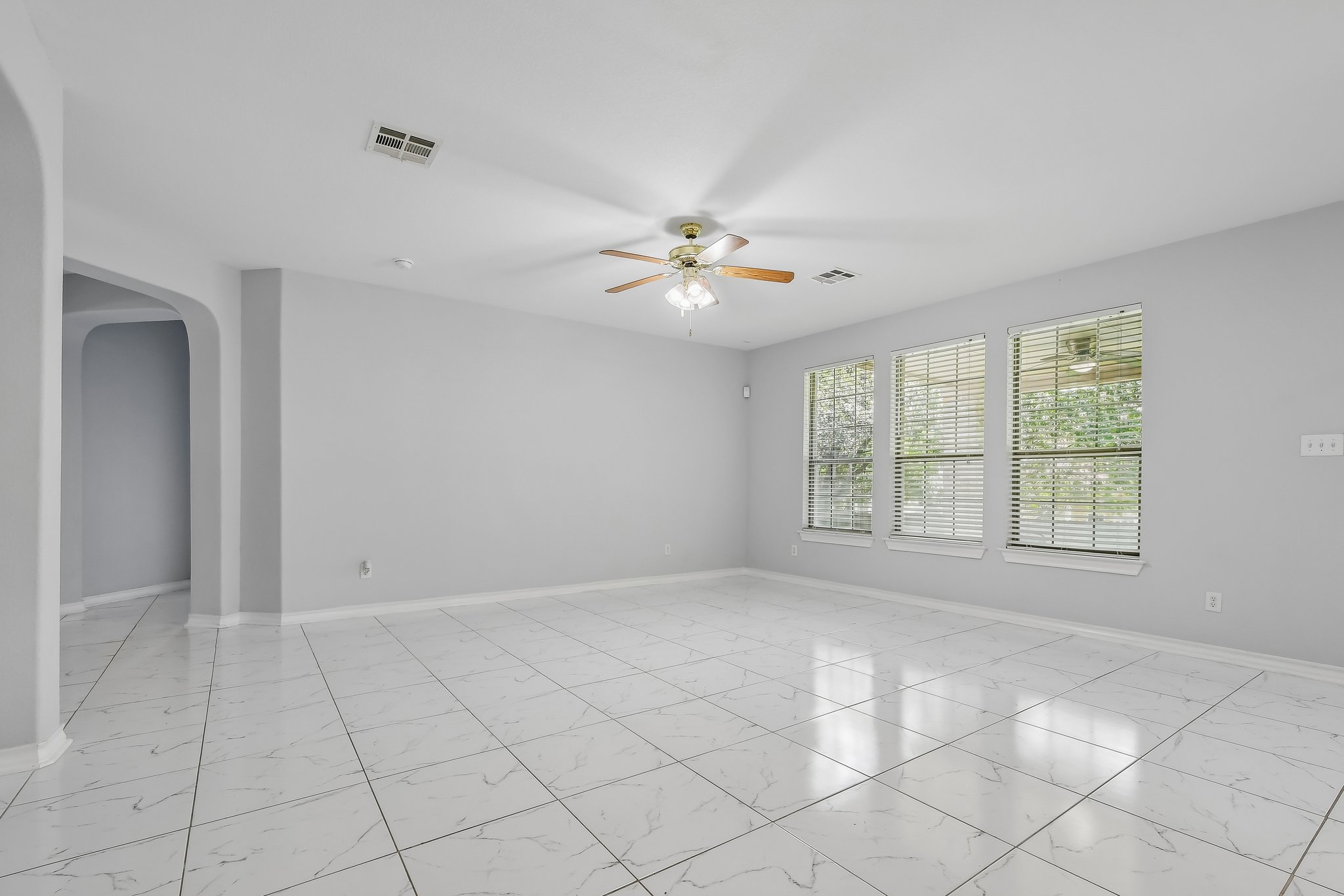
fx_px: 560
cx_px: 672
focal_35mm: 15
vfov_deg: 77.3
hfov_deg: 100.4
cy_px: 448
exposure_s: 1/25
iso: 400
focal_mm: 10
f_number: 8
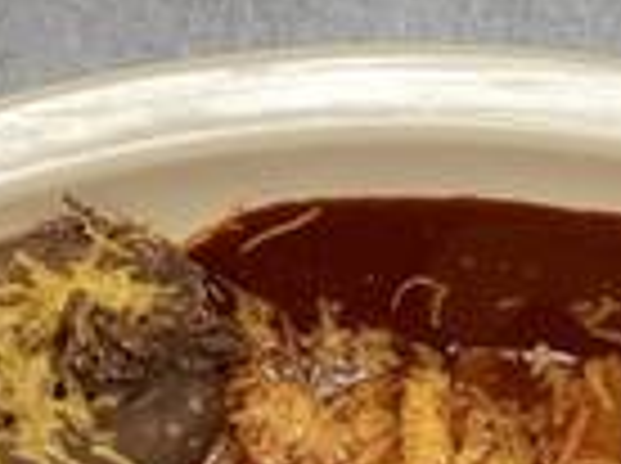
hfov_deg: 14.9
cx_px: 428
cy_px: 653
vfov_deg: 10.9
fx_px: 2364
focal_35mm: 132
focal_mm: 3.3
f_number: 2.4
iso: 64
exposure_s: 1/60
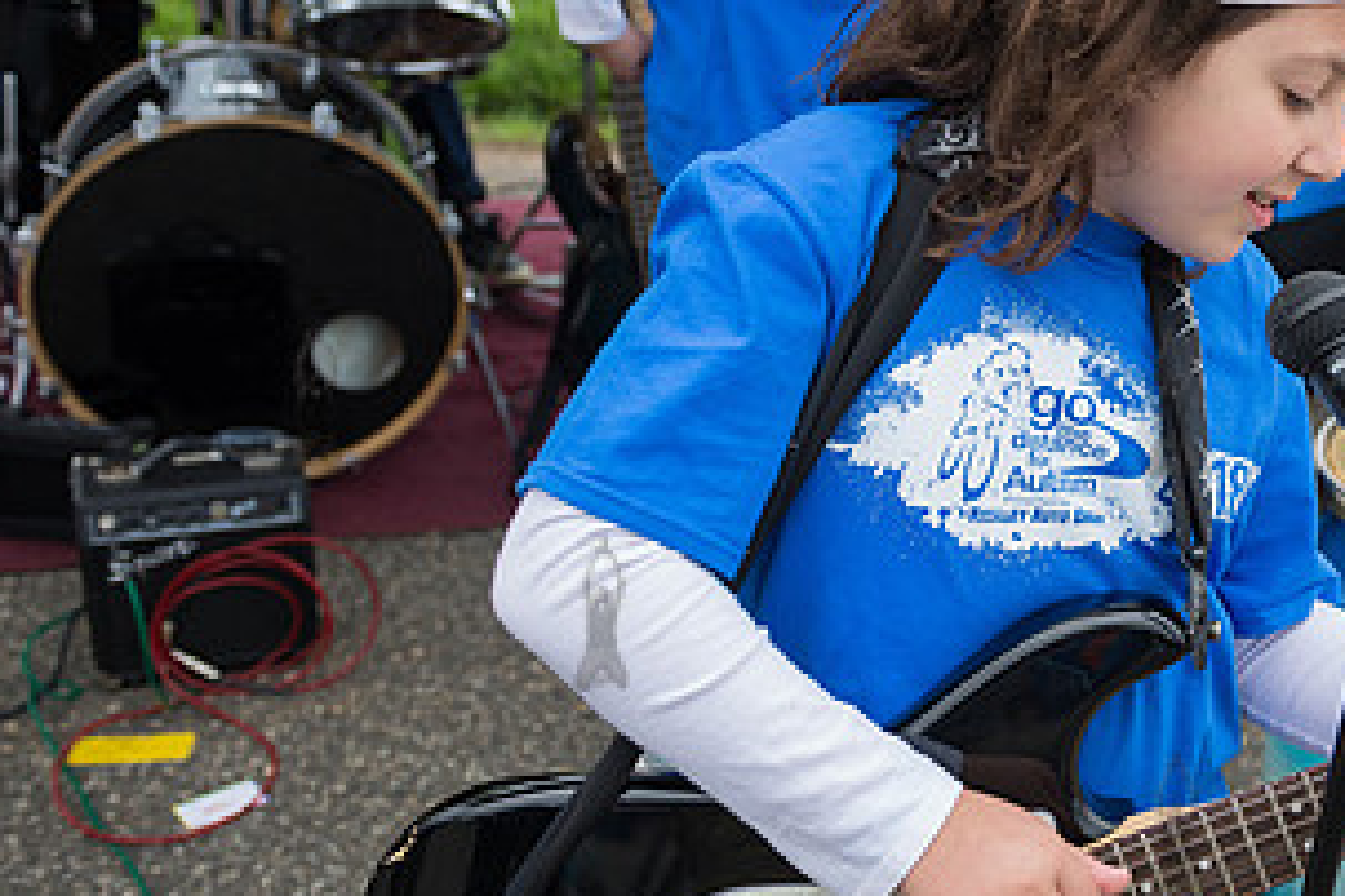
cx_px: 1172
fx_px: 1718
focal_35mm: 46
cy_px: 397
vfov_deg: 29.2
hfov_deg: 40.0
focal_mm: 24
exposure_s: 1/800
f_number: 3.5
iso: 200
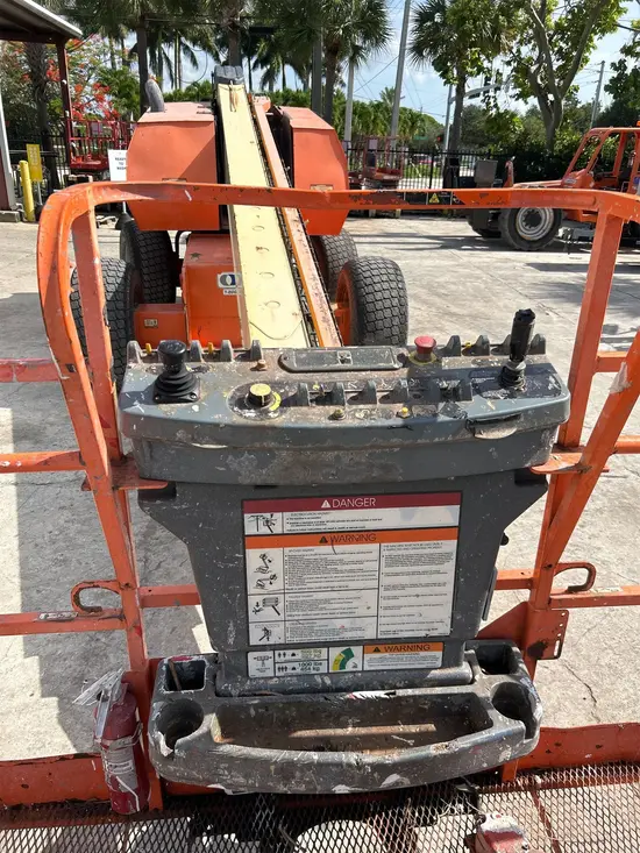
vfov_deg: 67.3
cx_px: 320
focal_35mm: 26
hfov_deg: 53.1
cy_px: 426
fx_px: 641
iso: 50
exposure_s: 1/3077
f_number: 1.5
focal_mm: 5.7
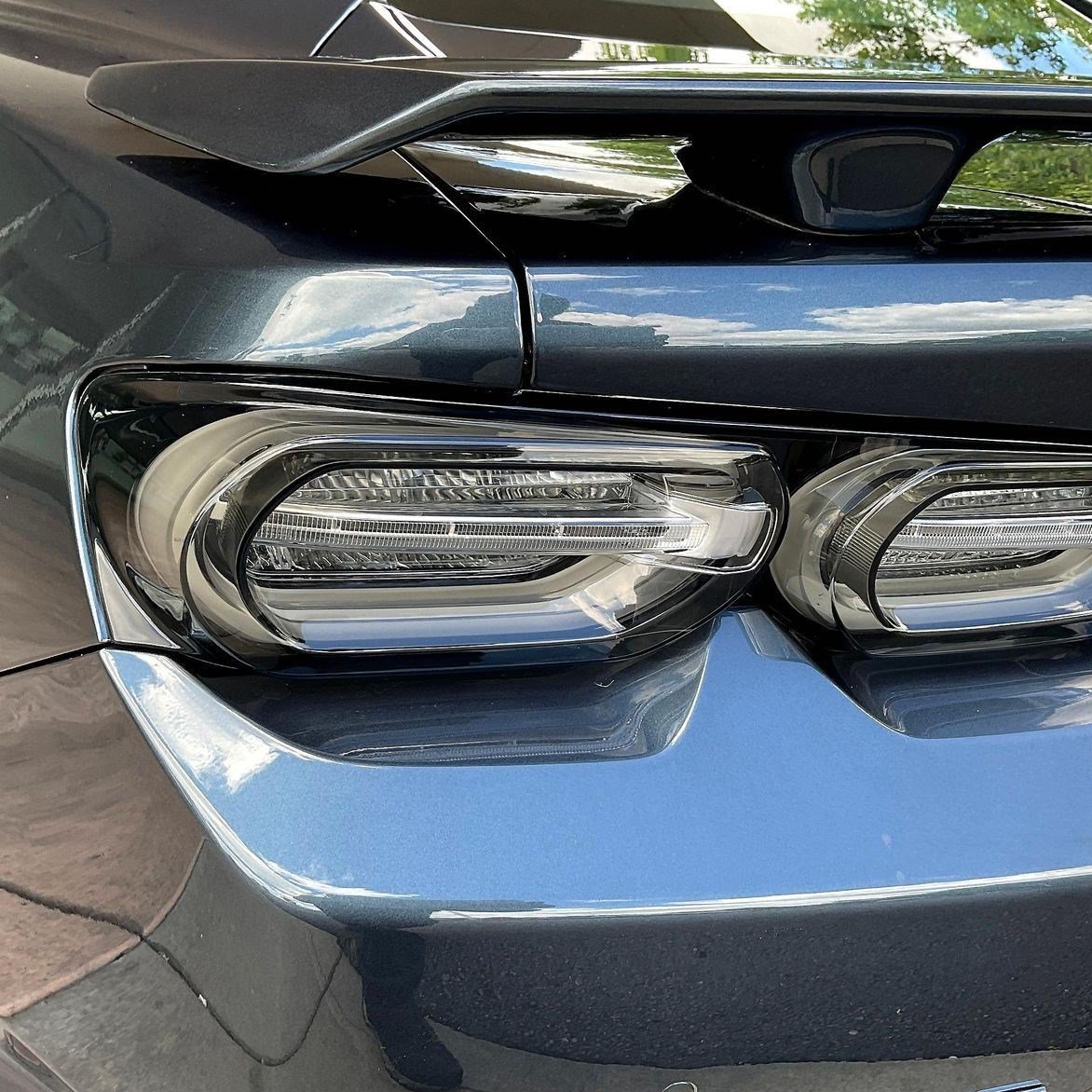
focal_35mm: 35
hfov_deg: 47.2
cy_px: 550
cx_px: 589
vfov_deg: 47.2
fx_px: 1249
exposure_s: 1/122
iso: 25
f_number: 1.8
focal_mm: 3
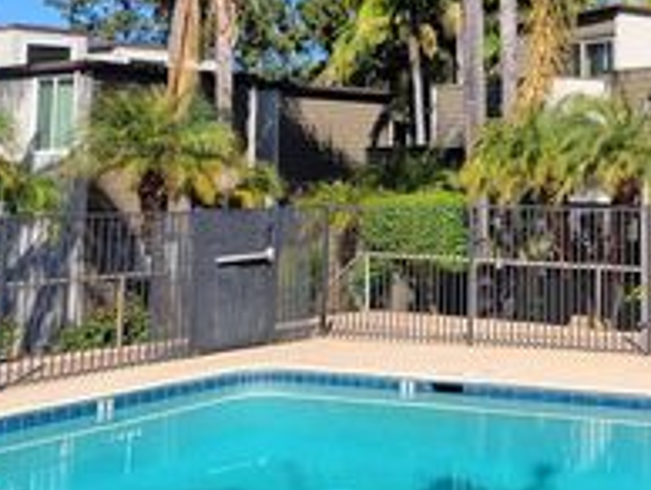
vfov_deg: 21.2
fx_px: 1262
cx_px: 685
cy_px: 2
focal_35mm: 67
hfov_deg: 27.0
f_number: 1.8
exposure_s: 1/1756
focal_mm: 5.4
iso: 40
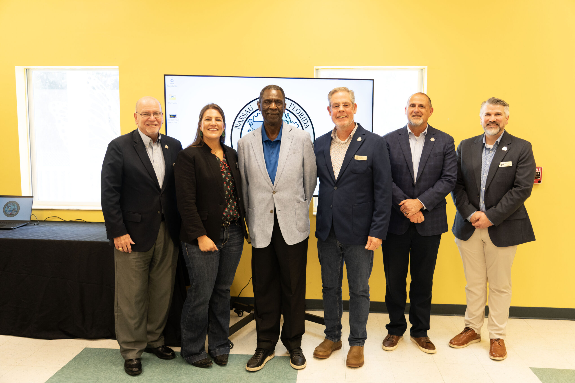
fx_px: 463
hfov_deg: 63.7
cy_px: 192
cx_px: 288
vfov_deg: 45.0
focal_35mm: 29
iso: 1250
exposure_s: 1/100
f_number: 4
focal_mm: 29
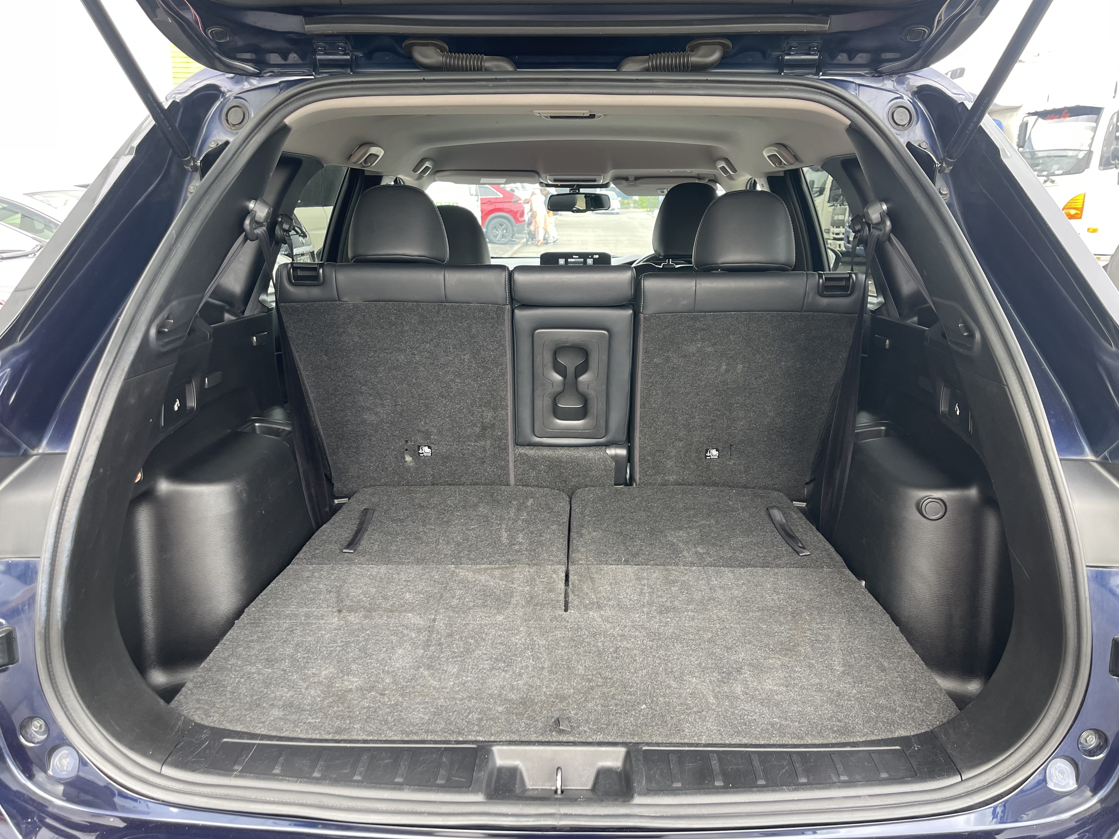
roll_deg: -1.0
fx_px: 841
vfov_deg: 53.1
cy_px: 428
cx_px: 556
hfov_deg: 67.3
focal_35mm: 26
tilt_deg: -15.3
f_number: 1.6
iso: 100
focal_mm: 5.1
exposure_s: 1/121
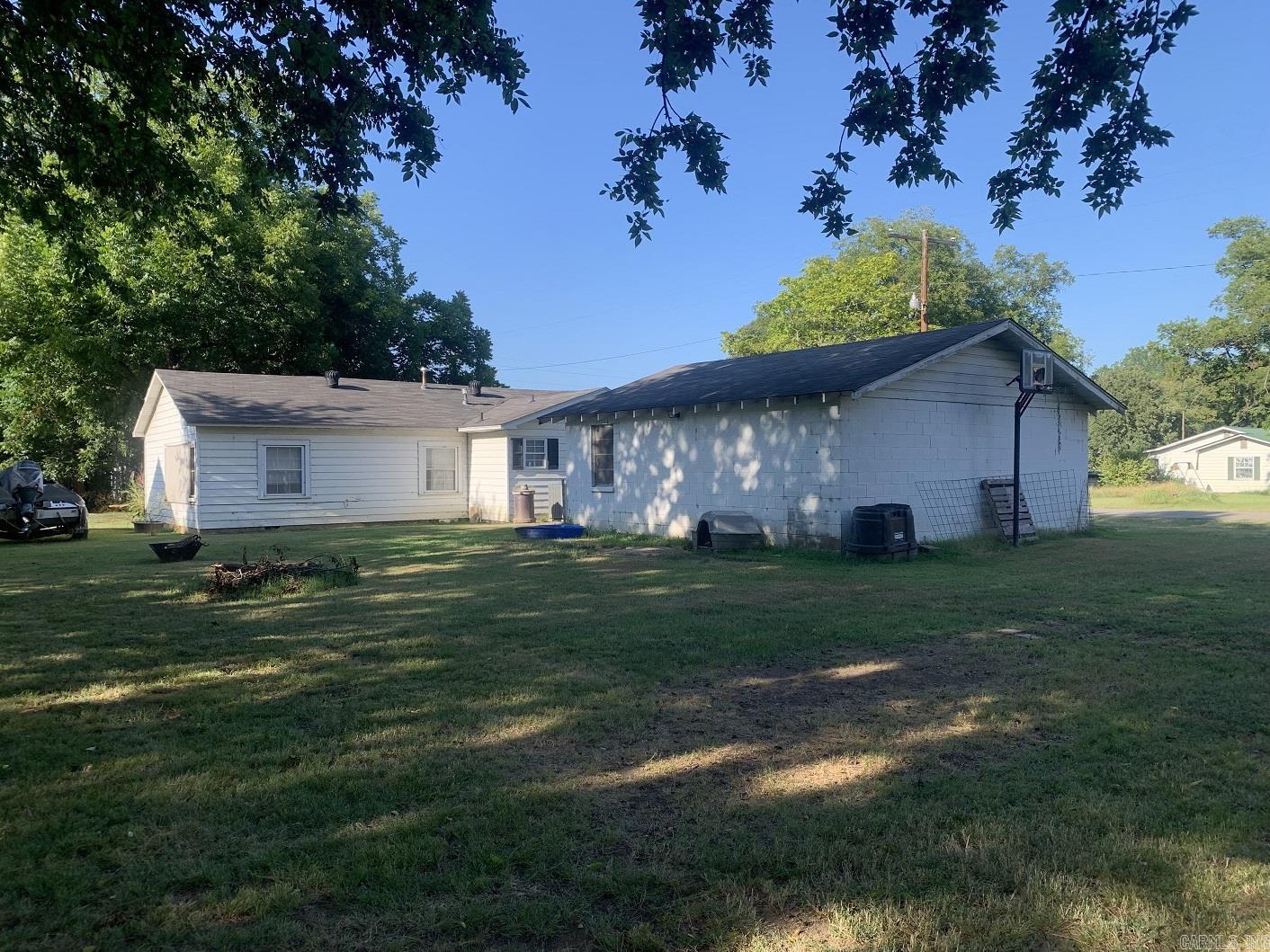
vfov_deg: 53.1
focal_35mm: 26
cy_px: 476
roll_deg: +1.4
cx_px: 635
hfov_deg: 67.3
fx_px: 954
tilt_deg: -0.9
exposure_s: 1/777
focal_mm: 4.25
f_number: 1.8
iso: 25
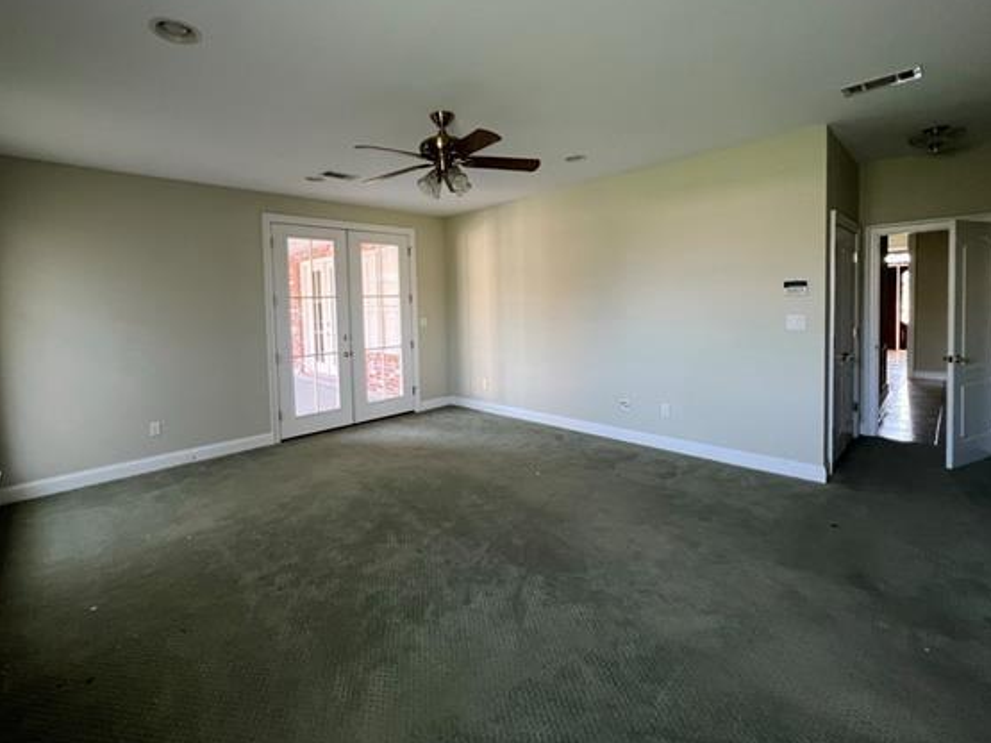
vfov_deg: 81.3
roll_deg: +1.5
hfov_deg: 98.0
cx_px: 455
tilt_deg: -3.3
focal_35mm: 15
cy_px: 320
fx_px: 429
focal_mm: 1.57
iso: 160
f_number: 1.8
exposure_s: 1/99
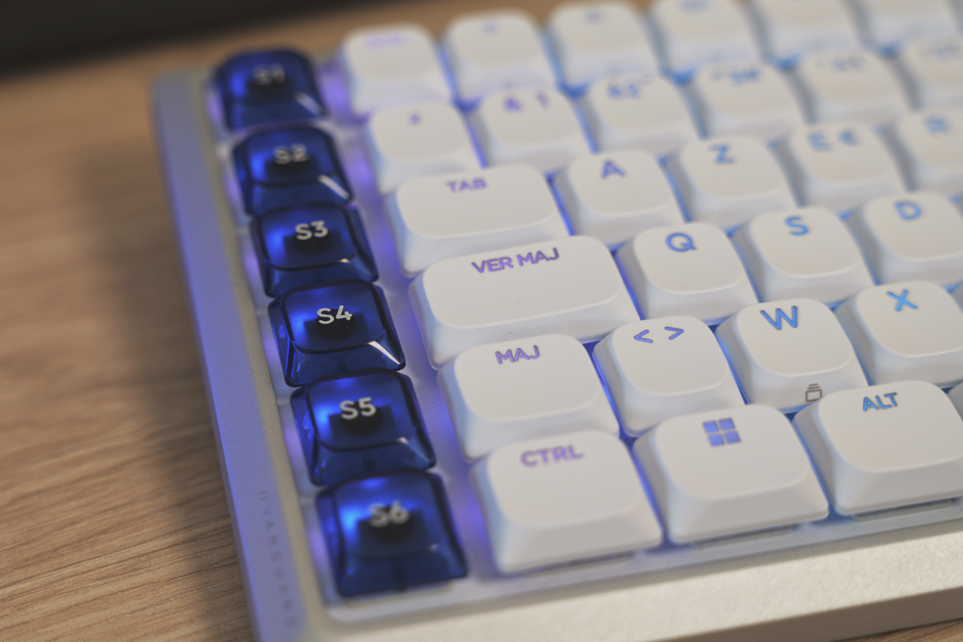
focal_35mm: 53
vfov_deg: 25.5
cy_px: 321
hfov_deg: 37.5
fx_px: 1418
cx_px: 482
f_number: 4
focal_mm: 53
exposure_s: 1/320
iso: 640
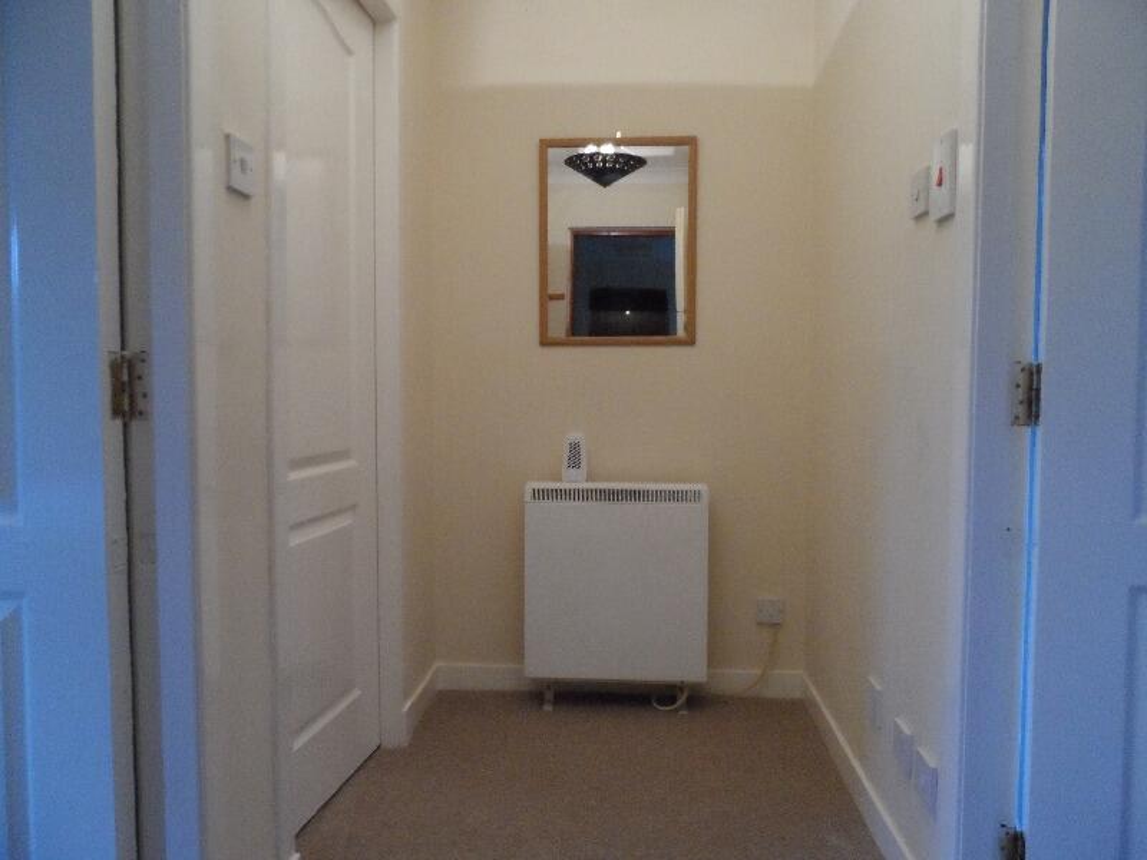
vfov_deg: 56.8
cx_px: 574
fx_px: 795
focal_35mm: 24
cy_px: 430
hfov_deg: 71.6
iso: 400
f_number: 3.2
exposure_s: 1/30
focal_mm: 4
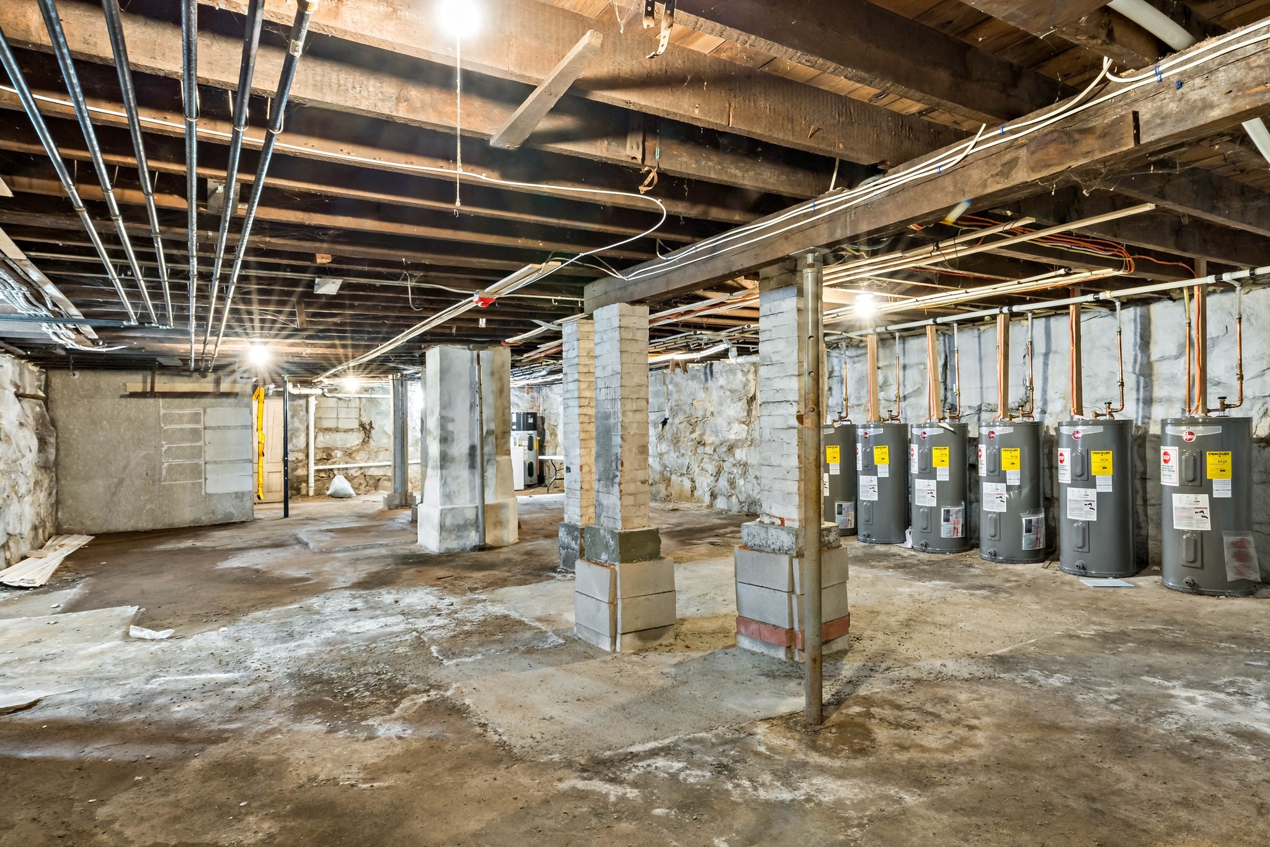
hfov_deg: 86.9
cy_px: 424
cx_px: 635
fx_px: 670
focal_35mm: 19
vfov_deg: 64.6
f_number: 22
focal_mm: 19
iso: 640
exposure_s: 1.6
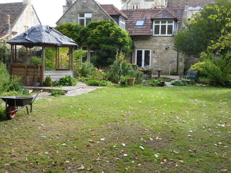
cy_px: 86
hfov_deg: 44.8
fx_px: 280
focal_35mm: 42
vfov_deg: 34.3
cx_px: 116
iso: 80
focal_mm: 7.2
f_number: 3.8
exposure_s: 1/125
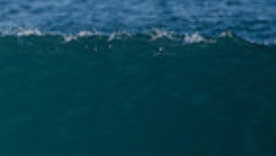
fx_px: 16897
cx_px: -280
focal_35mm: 2308
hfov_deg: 0.9
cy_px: 133
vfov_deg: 0.5
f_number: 5.6
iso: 360
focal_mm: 500
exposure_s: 1/2000
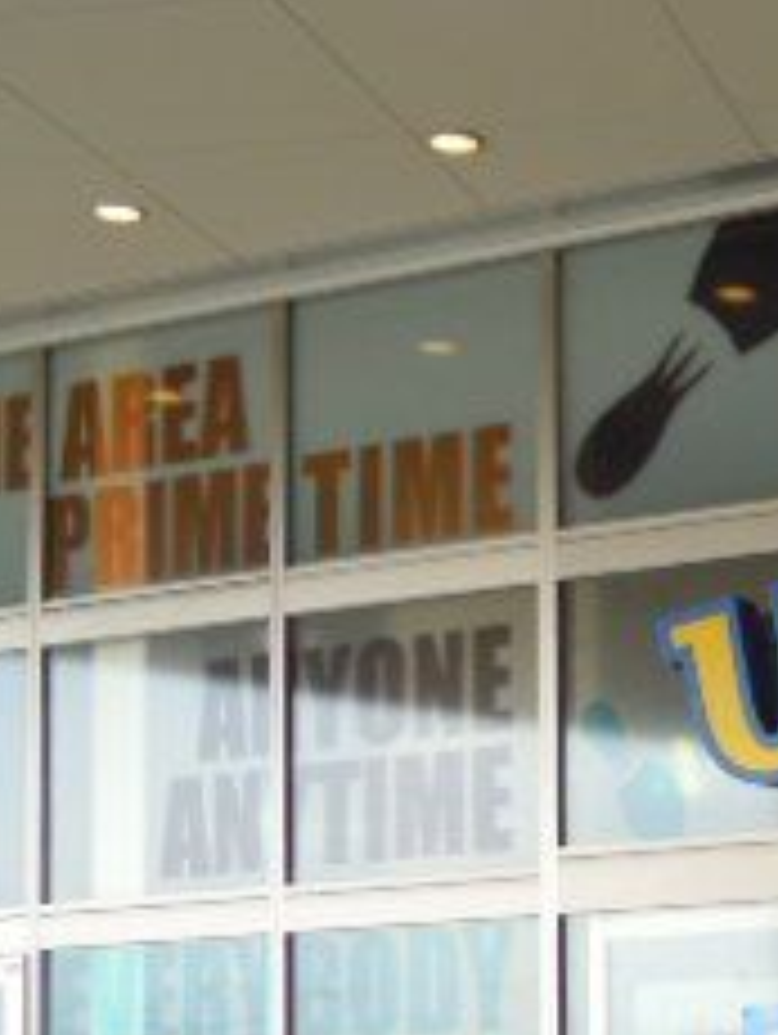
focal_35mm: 89
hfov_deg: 15.5
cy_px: 1076
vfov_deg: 21.1
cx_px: 1115
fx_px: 2662
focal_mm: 5.7
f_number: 2.8
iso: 100
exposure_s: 1/200
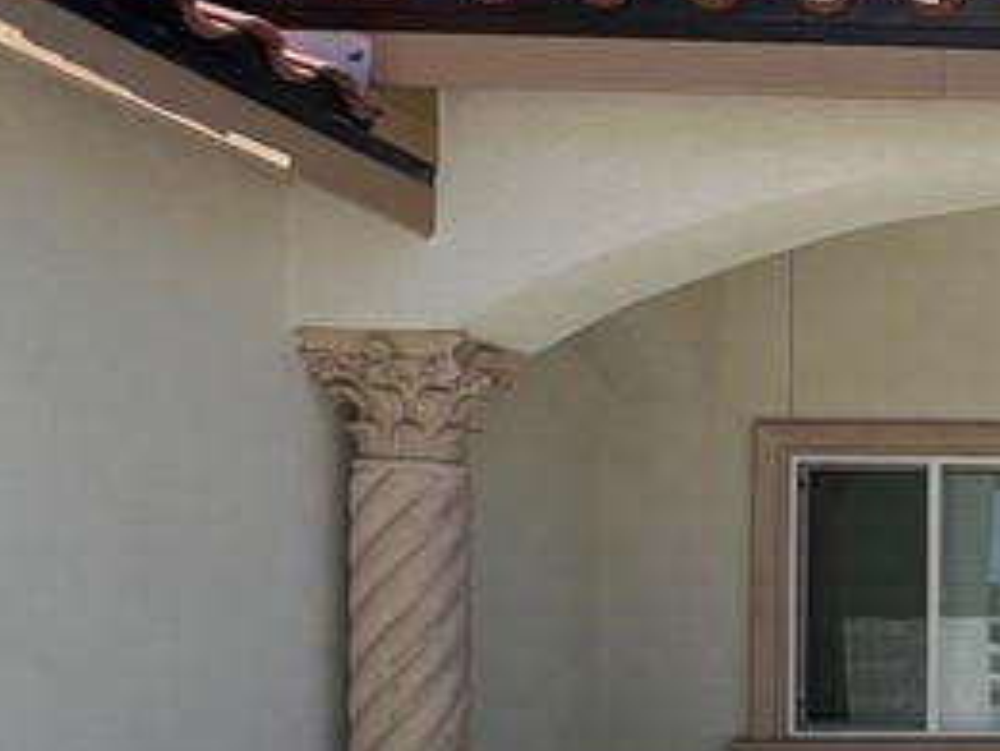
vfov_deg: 28.1
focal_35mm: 51
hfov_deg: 27.8
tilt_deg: +1.1
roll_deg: -0.8
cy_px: 586
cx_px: 1437
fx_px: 1474
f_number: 1.8
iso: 32
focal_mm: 1.57
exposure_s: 1/1096
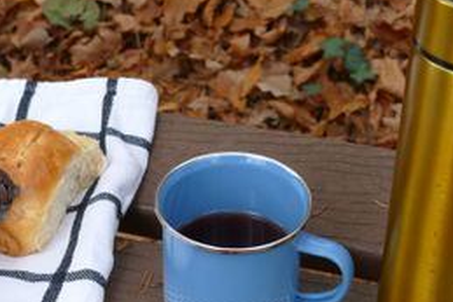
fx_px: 1020
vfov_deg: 16.9
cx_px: 175
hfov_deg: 25.0
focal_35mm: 81
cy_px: 187
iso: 250
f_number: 3.1
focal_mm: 12.9
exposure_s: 1/80
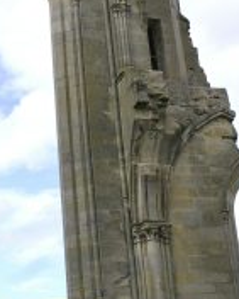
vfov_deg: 22.6
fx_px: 733
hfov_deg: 18.5
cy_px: 51
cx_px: 88
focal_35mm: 83
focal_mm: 20
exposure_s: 1/80
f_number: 10
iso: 100
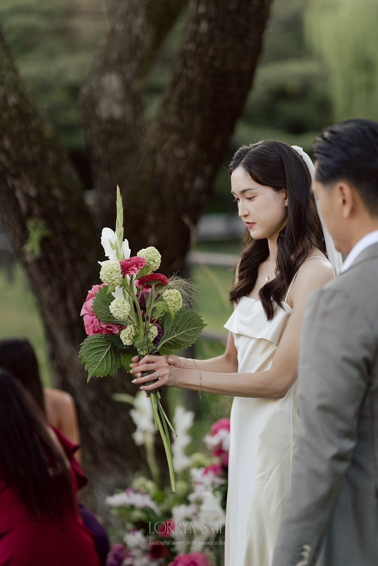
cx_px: 189
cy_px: 283
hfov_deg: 16.1
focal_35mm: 85
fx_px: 1338
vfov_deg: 23.9
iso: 160
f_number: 1.6
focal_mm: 85
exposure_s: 1/1600
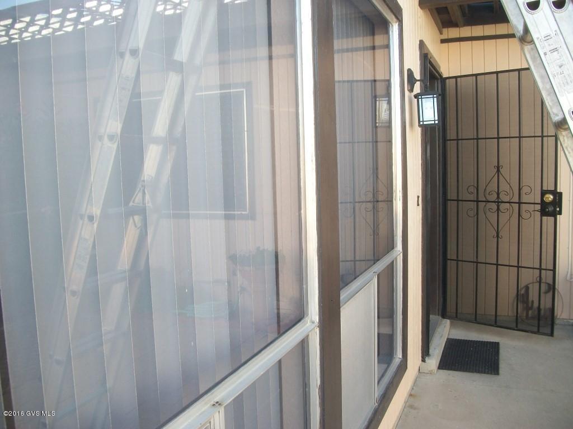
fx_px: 530
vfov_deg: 44.2
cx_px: 286
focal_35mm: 32
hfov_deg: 56.8
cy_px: 214
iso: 80
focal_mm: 5.7
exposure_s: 1/80
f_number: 2.9
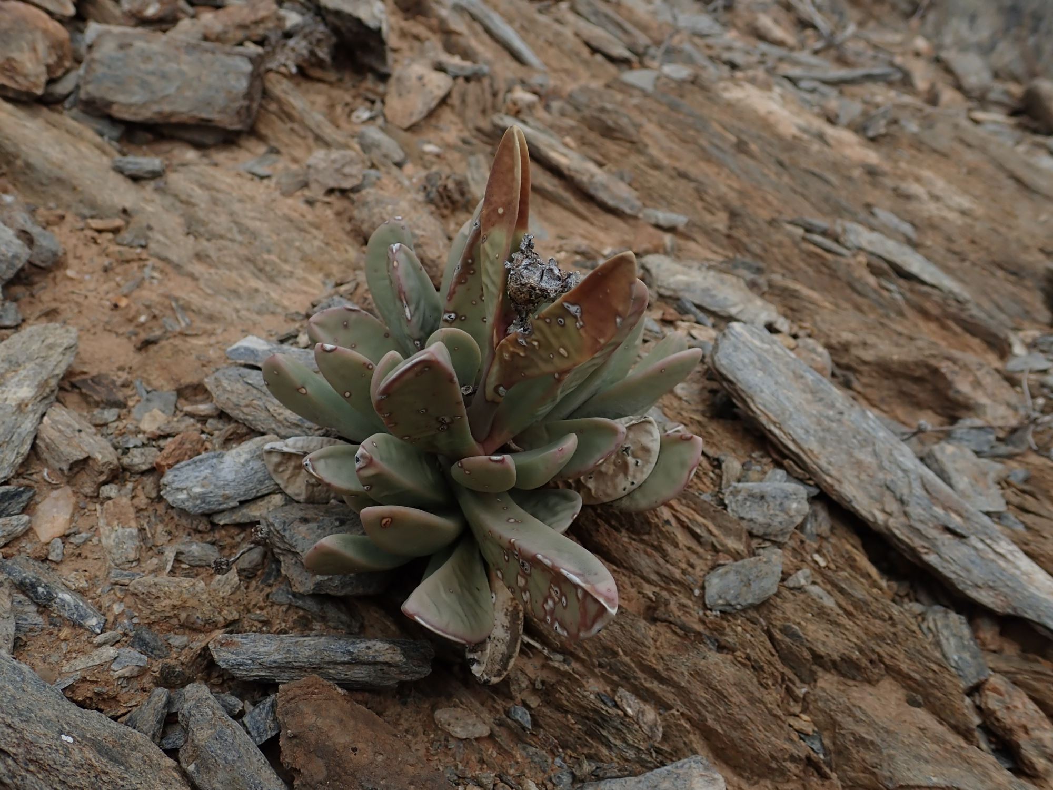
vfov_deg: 46.8
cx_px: 526
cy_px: 395
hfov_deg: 60.0
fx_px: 913
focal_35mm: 30
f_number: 9
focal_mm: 5.5
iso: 100
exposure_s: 1/160
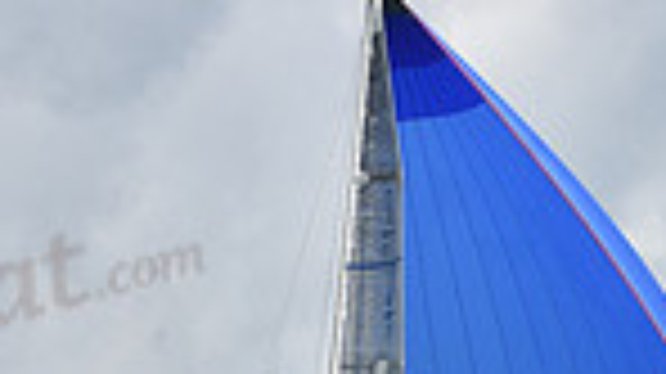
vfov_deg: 3.6
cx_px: 439
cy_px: 910
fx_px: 5806
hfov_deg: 6.6
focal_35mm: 329
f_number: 11
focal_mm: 80
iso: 320
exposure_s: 1/800
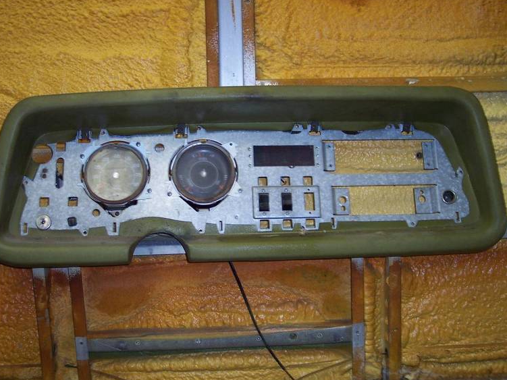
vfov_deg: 35.1
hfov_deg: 45.8
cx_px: 242
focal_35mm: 41
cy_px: 190
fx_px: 600
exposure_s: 1/30
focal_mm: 8
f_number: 2.8
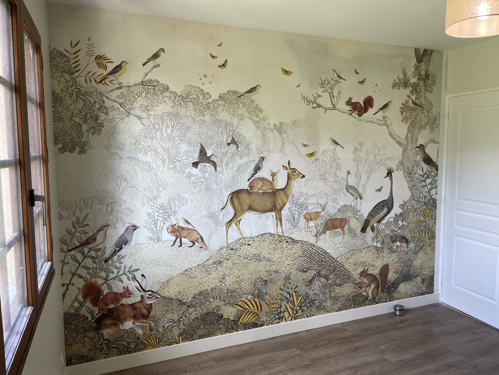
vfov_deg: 53.1
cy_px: 188
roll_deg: +0.5
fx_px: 375
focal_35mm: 26
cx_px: 250
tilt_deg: -4.9
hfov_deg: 67.3
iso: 80
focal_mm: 4.2
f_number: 1.6
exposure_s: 1/121
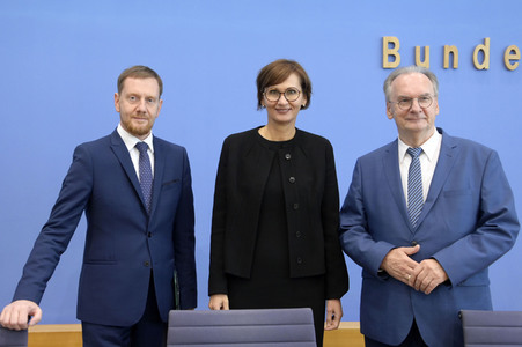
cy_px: 174
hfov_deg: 48.5
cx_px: 261
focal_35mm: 40
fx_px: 580
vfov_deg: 33.4
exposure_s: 1/500
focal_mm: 40
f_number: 5.6
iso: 5000
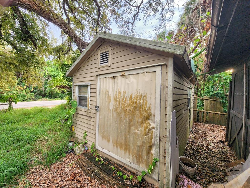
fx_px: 94
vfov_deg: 89.9
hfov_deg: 106.2
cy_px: 94
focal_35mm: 13
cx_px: 125
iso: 160
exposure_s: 1/60
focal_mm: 2.2
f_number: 2.2
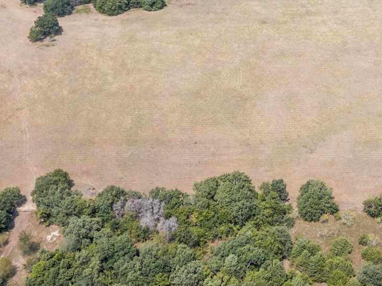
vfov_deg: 21.3
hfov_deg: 28.6
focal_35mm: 67
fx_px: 739
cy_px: 18
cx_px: 276
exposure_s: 1/2000
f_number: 1.7
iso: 100
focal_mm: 6.72
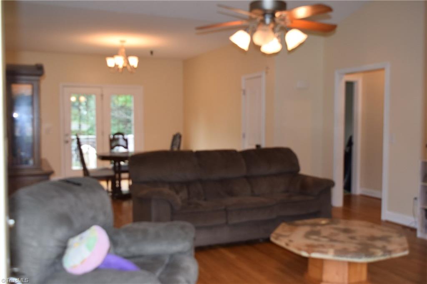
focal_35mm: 36
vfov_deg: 36.9
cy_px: 142
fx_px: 427
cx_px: 214
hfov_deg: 53.1
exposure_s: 1/100
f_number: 5
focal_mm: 24
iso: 800
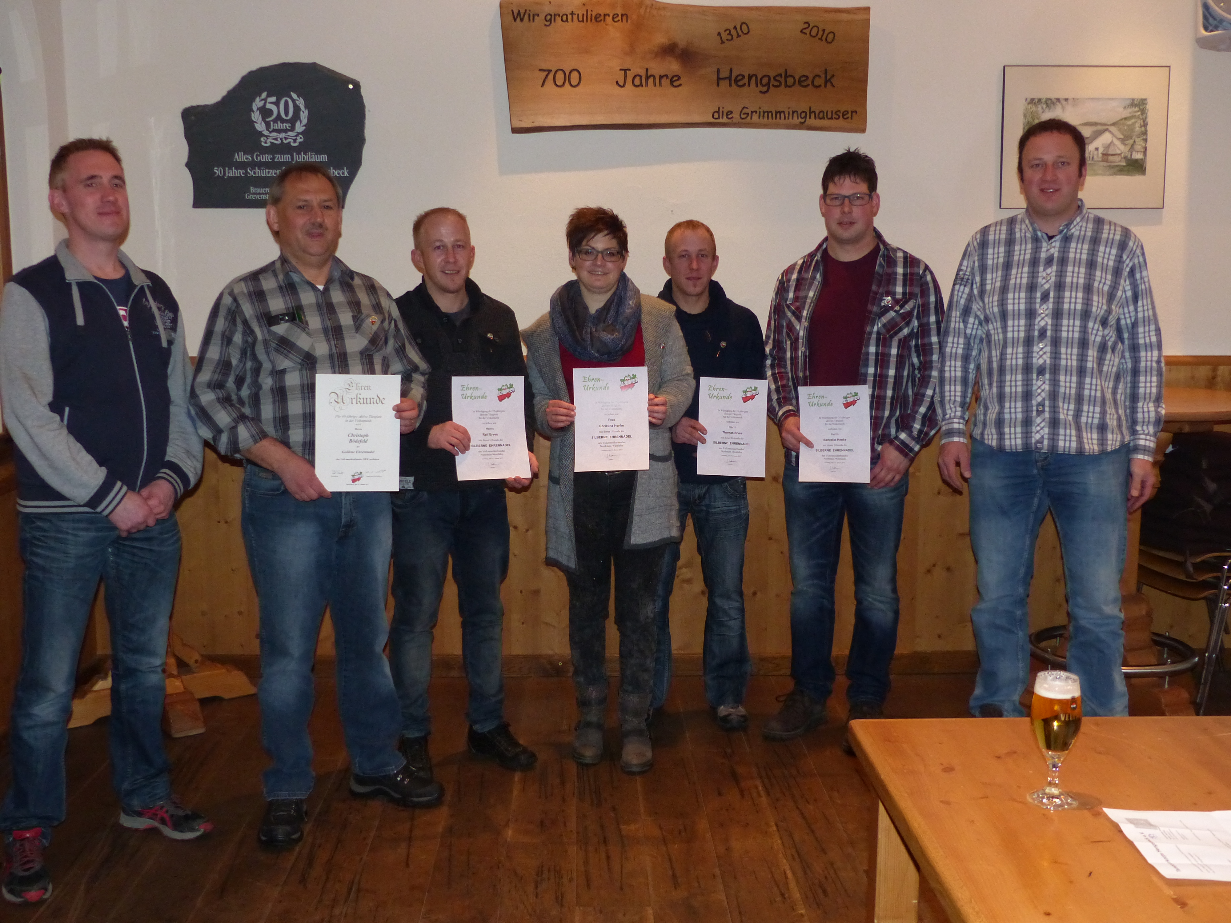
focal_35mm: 37
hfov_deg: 50.1
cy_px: 462
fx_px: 1316
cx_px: 616
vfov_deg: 38.7
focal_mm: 6.6
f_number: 2.8
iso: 400
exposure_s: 1/60
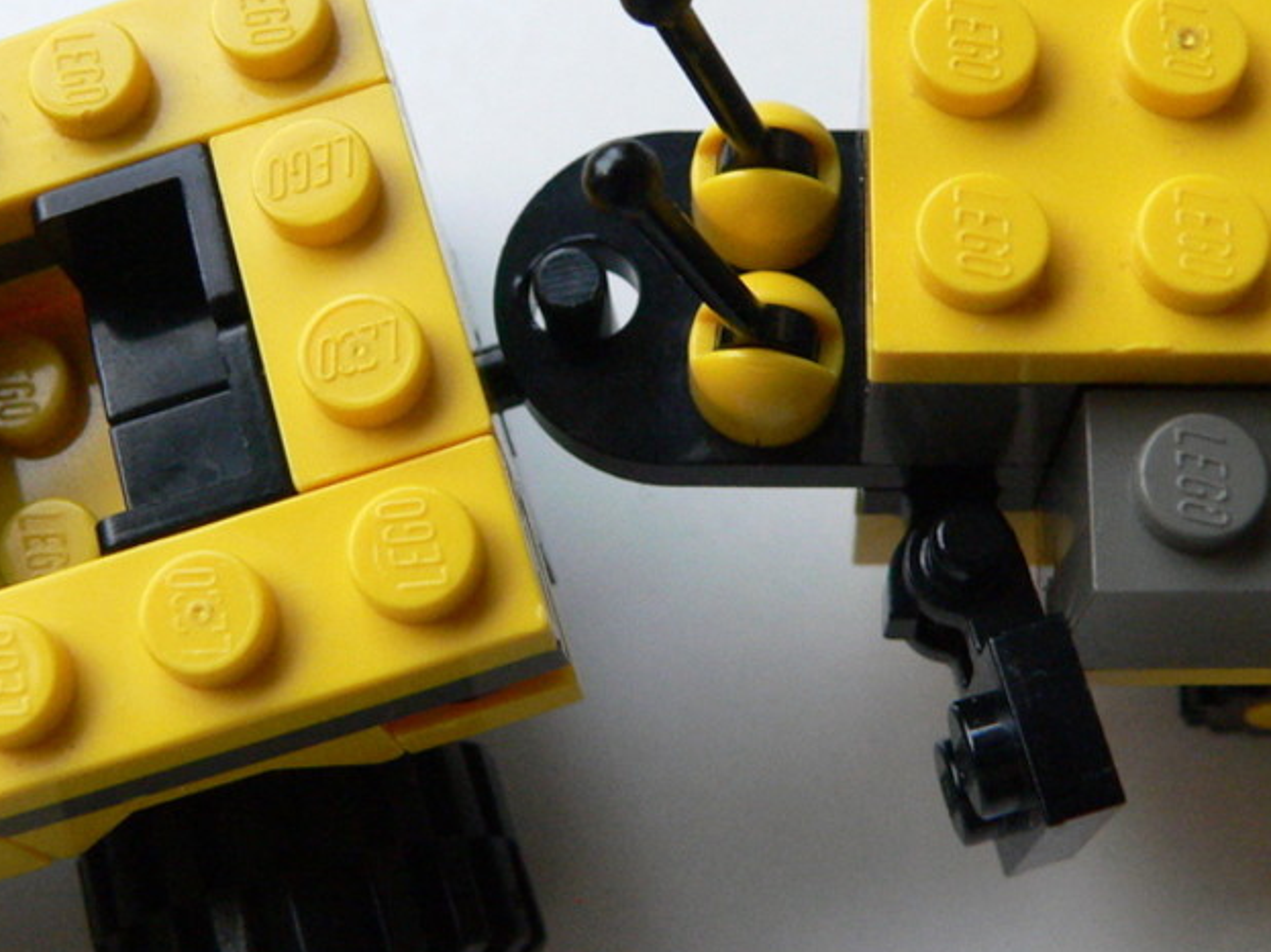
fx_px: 1909
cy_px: 441
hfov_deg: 36.8
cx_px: 675
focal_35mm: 52
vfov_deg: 28.0
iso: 400
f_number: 4
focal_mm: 6
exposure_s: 1/100
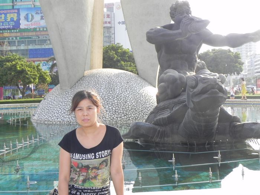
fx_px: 346
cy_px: 98
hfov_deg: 41.2
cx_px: 130
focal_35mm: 46
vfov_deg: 31.5
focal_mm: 8.2
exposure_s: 1/172
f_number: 5
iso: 160
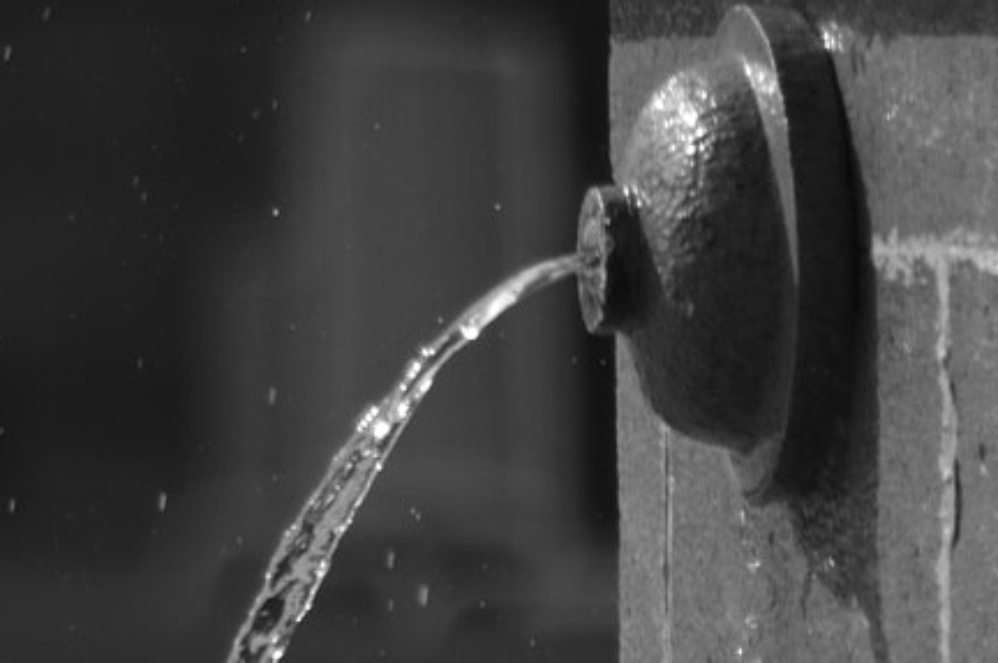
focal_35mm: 1668
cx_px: -580
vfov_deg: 0.8
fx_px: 46188
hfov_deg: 1.2
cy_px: 802
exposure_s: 1/640
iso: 100
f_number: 5.6
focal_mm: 300
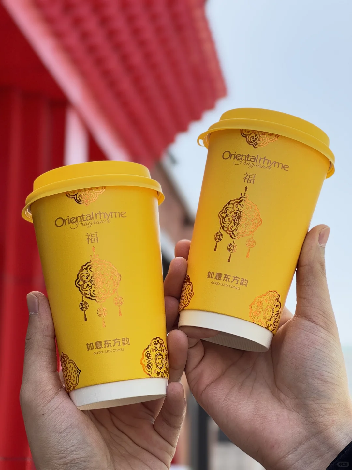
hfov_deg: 19.1
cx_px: 176
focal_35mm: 77
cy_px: 235
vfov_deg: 25.3
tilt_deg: +14.1
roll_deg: -0.8
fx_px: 1044
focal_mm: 9
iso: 25
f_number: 2.8
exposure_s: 1/171
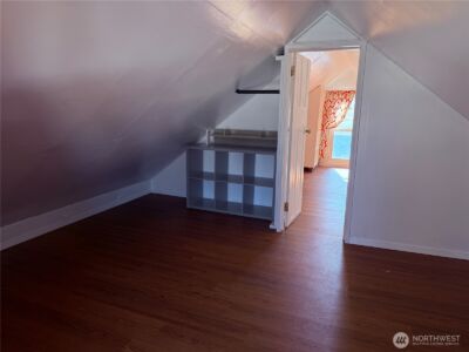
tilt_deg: -11.3
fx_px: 325
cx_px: 234
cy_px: 176
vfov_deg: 56.8
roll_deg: -0.6
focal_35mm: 24
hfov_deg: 71.6
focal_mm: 6.76
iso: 100
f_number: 1.78
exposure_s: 1/121
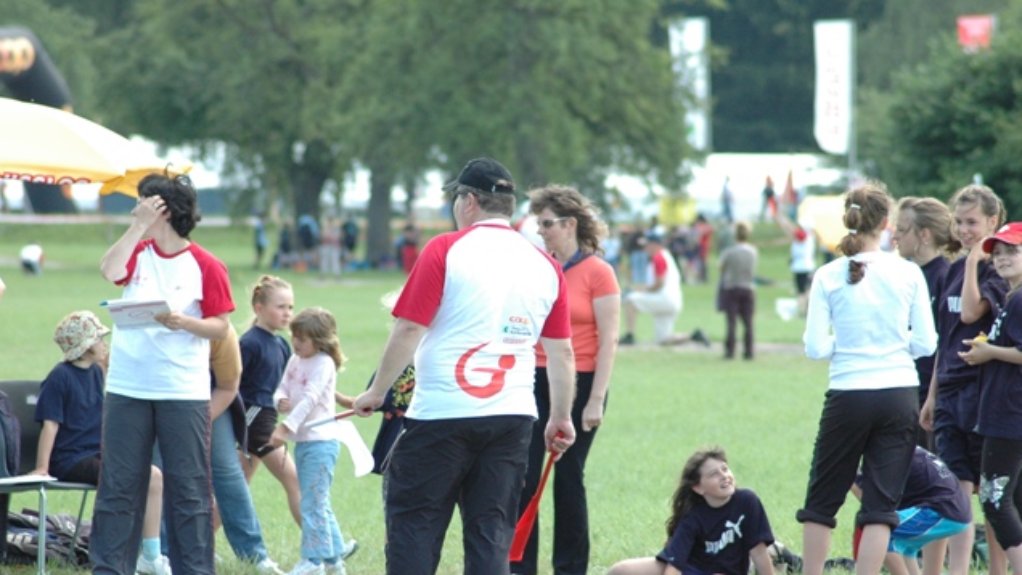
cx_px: 513
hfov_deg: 6.8
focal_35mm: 316
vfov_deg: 3.8
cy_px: 337
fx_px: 8565
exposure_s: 1/400
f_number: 5.6
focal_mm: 200
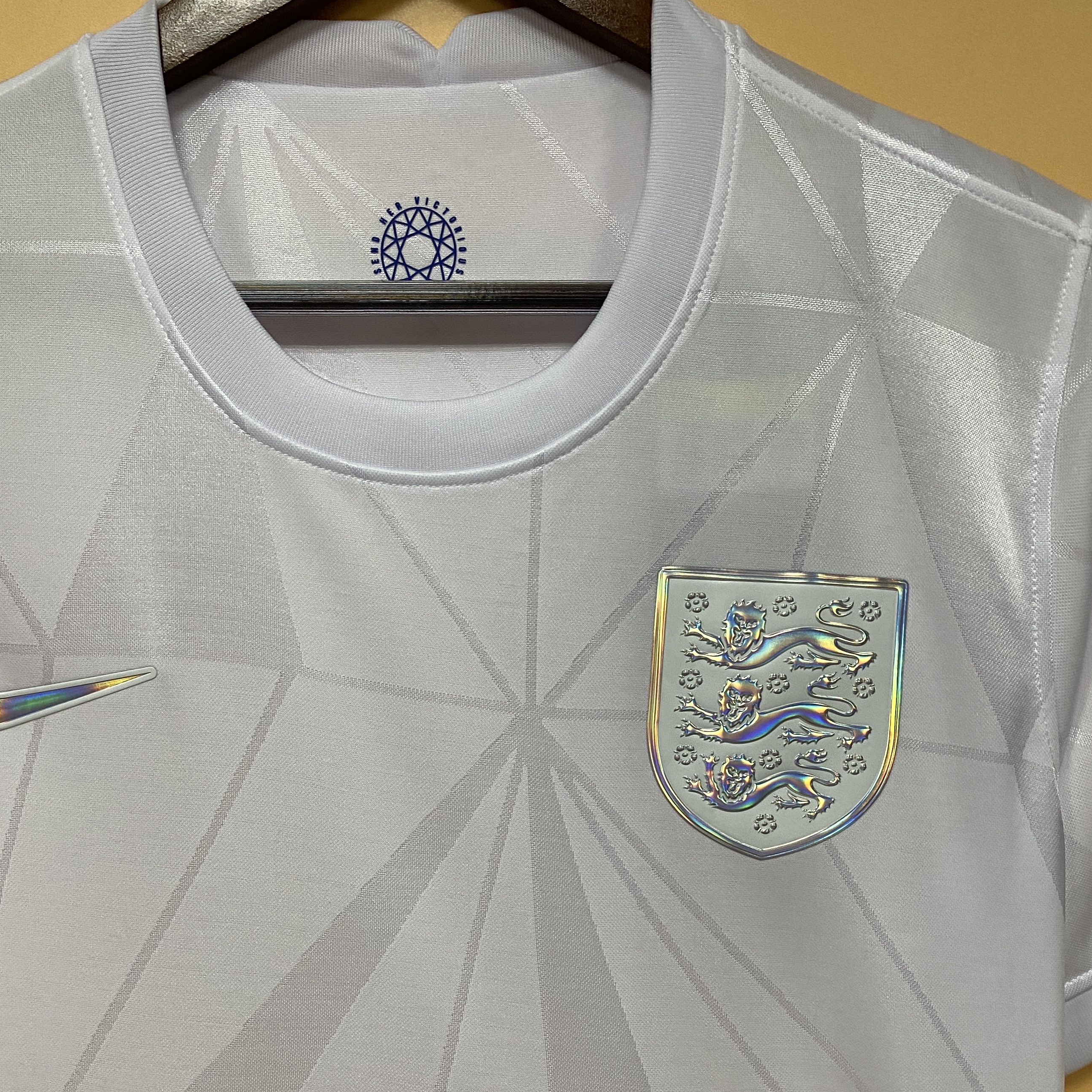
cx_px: 463
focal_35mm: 36
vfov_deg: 45.0
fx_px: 1285
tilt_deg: -5.8
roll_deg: -1.2
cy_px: 766
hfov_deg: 45.9
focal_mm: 4.25
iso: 100
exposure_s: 1/50
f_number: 1.8
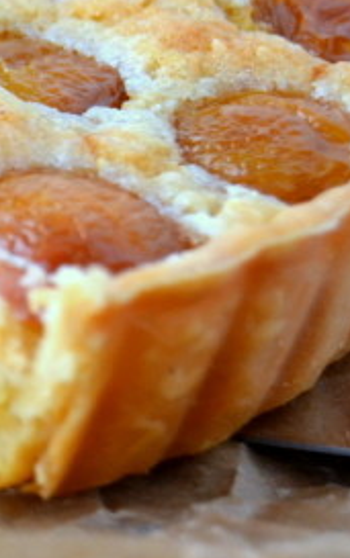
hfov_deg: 6.0
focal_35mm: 215
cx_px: -268
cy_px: 155
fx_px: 3281
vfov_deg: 9.7
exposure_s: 1/500
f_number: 5.6
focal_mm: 55
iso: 1000
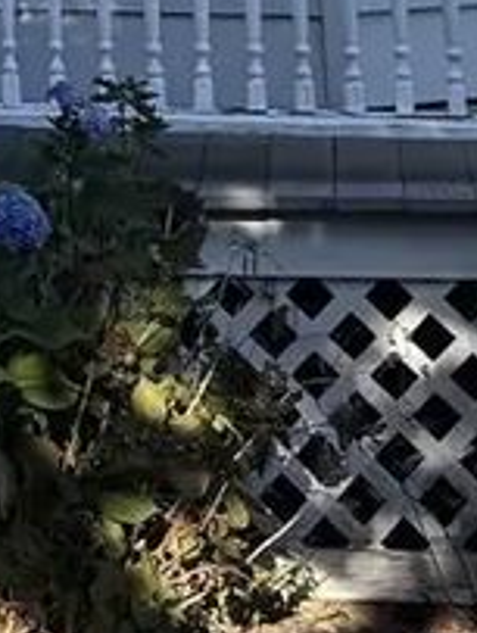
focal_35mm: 161
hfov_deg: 8.9
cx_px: -346
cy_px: -940
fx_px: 2949
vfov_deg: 10.4
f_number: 1.78
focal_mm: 6.76
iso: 100
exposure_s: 1/2053
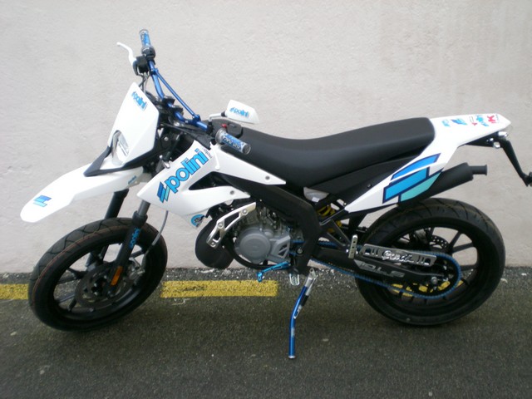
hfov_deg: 42.9
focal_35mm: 44
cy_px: 200
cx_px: 266
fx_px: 676
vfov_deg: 32.9
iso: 175
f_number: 3.5
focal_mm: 7.4
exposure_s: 1/53.8
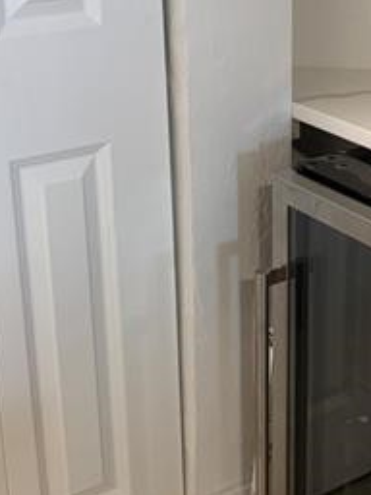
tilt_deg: -19.7
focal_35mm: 78
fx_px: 1115
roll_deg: -1.5
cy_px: 149
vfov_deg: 24.8
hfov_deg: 18.3
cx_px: 392
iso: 160
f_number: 1.6
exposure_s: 1/60
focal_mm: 5.96
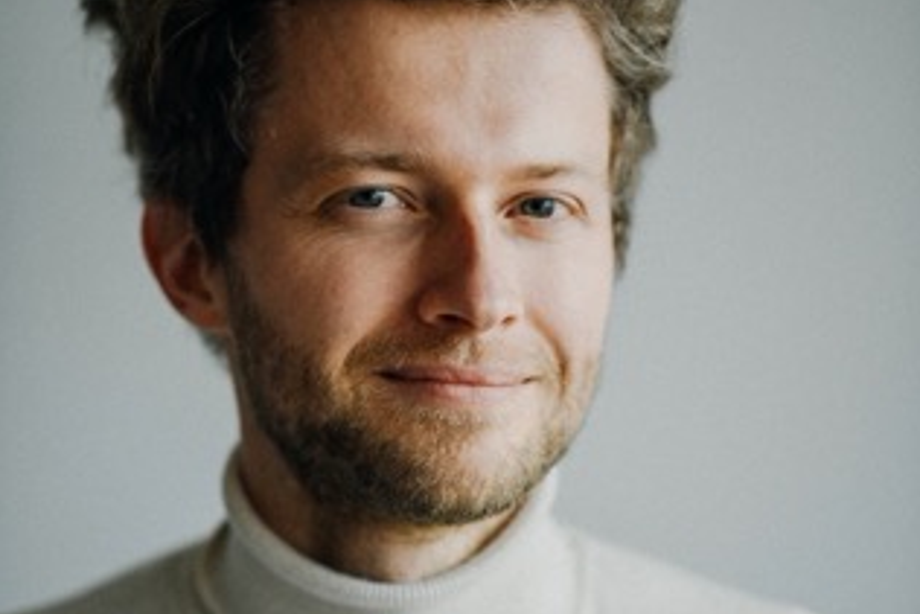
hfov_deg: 15.9
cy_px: 338
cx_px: 460
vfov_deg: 10.6
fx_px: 3298
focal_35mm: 129
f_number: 1.8
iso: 160
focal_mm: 85
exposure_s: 1/160
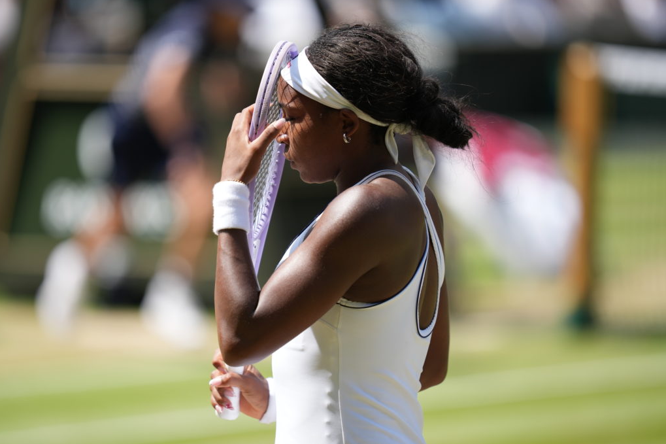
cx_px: 332
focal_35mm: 402
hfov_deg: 5.1
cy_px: 221
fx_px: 7435
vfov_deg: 3.4
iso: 250
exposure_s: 1/2000
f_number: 2.8
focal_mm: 400
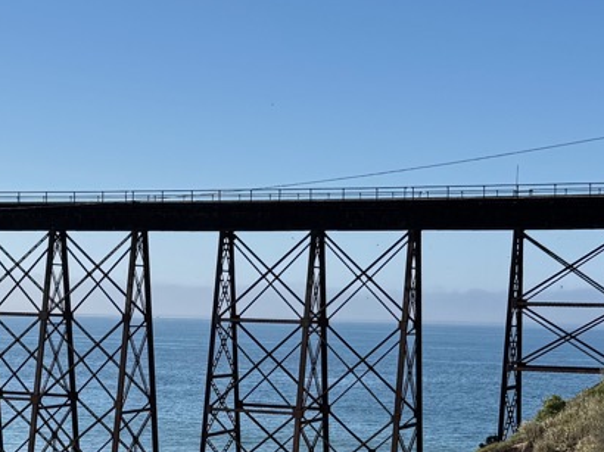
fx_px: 1430
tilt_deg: -4.7
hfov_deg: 23.7
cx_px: 193
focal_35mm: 82
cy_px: 402
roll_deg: -1.4
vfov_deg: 17.7
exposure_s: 1/5814
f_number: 1.78
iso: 80
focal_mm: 6.76
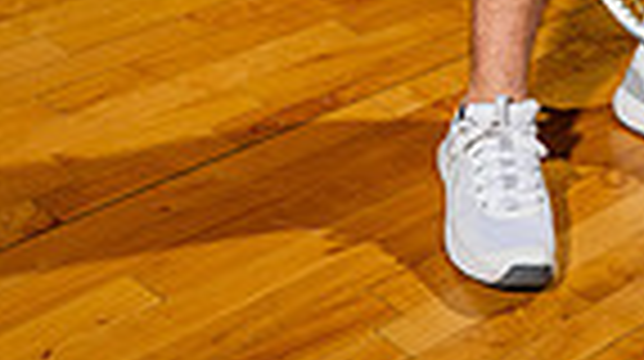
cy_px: -572
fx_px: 2251
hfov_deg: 15.9
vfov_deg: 8.2
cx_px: 671
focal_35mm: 132
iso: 100
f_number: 6.3
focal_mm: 40
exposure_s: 1/250
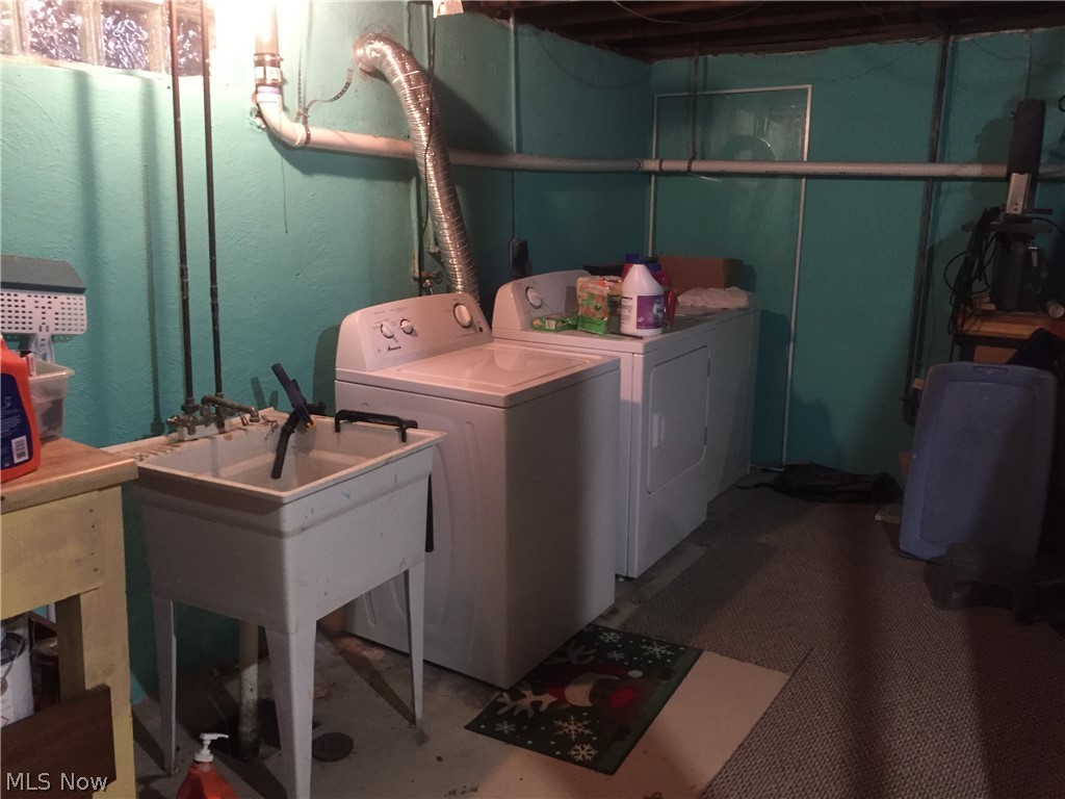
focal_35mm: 29
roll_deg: -1.1
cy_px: 400
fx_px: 892
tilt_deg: -11.4
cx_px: 532
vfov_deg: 48.2
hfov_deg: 61.7
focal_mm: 4.15
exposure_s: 1/15
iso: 250
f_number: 2.2
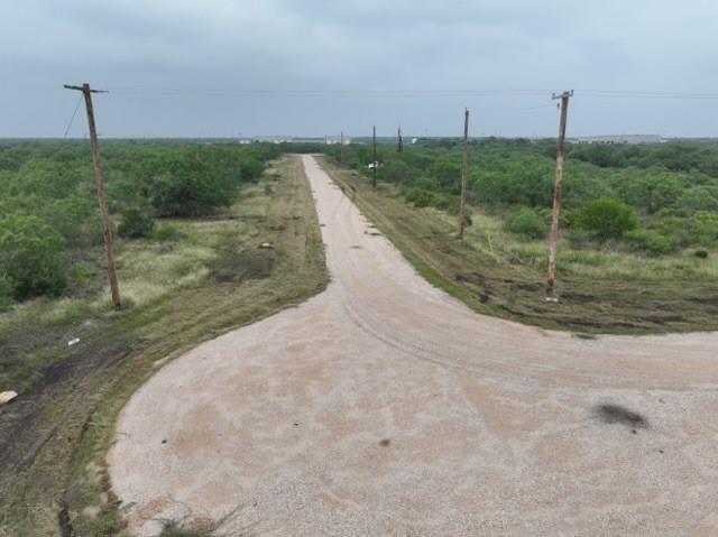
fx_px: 497
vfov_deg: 56.8
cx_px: 359
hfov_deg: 71.6
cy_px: 268
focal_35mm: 24
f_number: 2.8
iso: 100
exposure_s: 1/400
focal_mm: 12.29
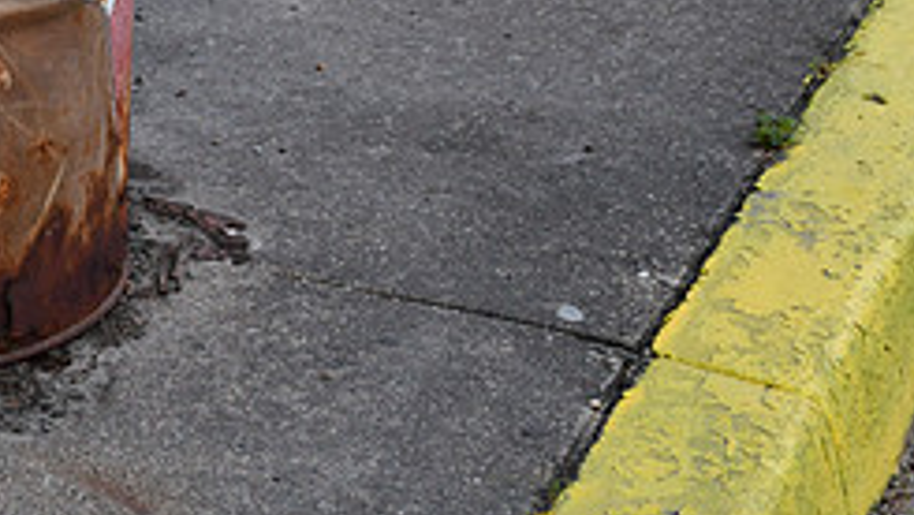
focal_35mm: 164
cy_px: -177
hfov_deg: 12.8
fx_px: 3976
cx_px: -123
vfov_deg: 7.3
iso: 560
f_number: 4.5
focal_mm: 44
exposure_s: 1/250
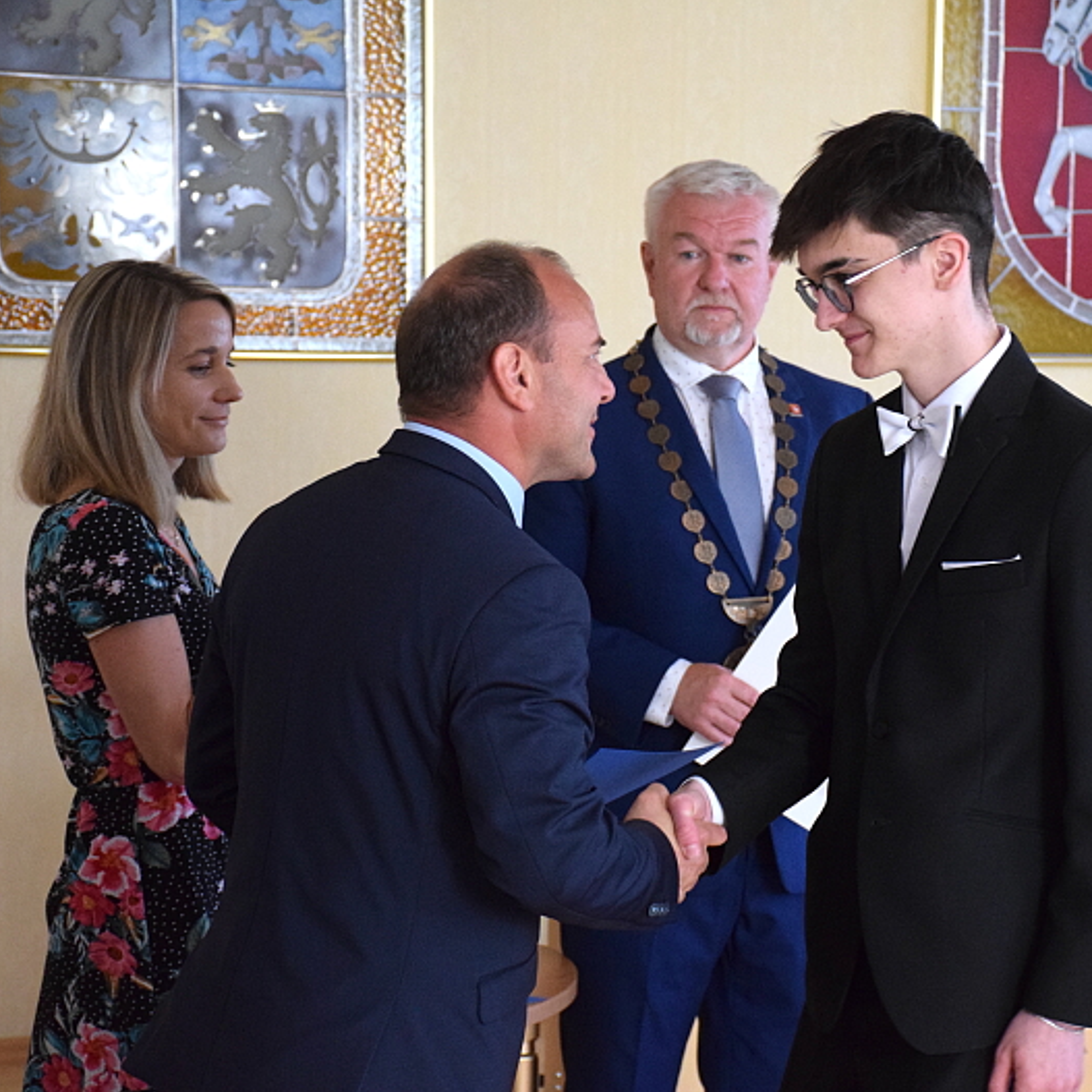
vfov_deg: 15.0
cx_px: 773
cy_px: 550
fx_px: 4140
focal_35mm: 116
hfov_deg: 15.0
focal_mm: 60
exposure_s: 1/125
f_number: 5
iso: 3200
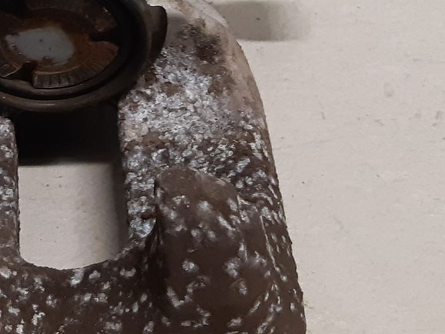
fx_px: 990
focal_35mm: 77
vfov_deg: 18.7
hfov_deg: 23.9
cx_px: -28
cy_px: 15
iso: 200
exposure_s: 1/50
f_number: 1.7
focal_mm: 3.93
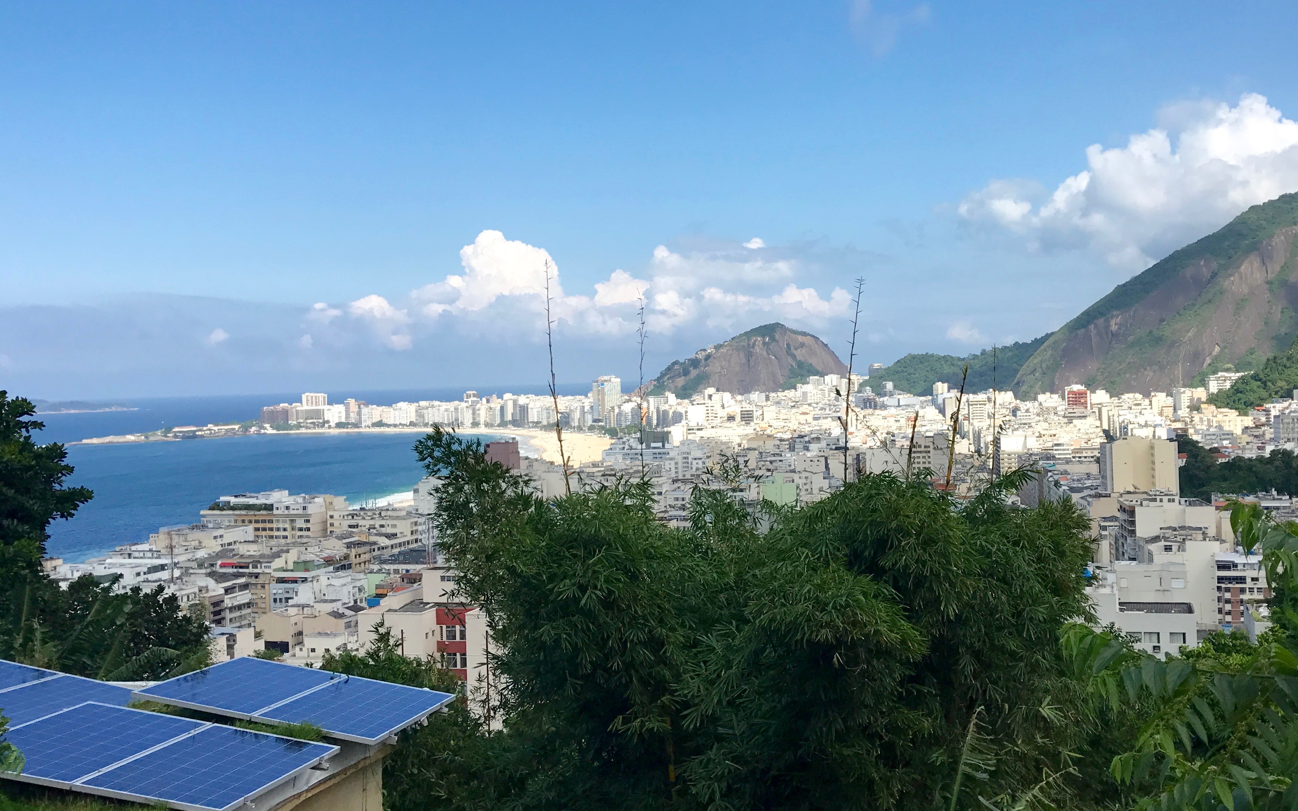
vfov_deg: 32.7
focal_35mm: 39
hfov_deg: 50.1
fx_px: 1380
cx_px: 763
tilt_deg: +2.2
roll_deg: +1.8
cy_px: 364
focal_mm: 3.99
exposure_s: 1/2457
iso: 20
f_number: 1.8
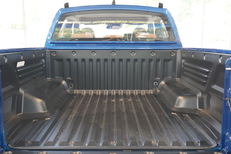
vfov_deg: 33.4
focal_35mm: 40
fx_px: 257
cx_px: 115
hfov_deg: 48.4
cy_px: 79
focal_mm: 39
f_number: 4
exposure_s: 1/160
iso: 5000
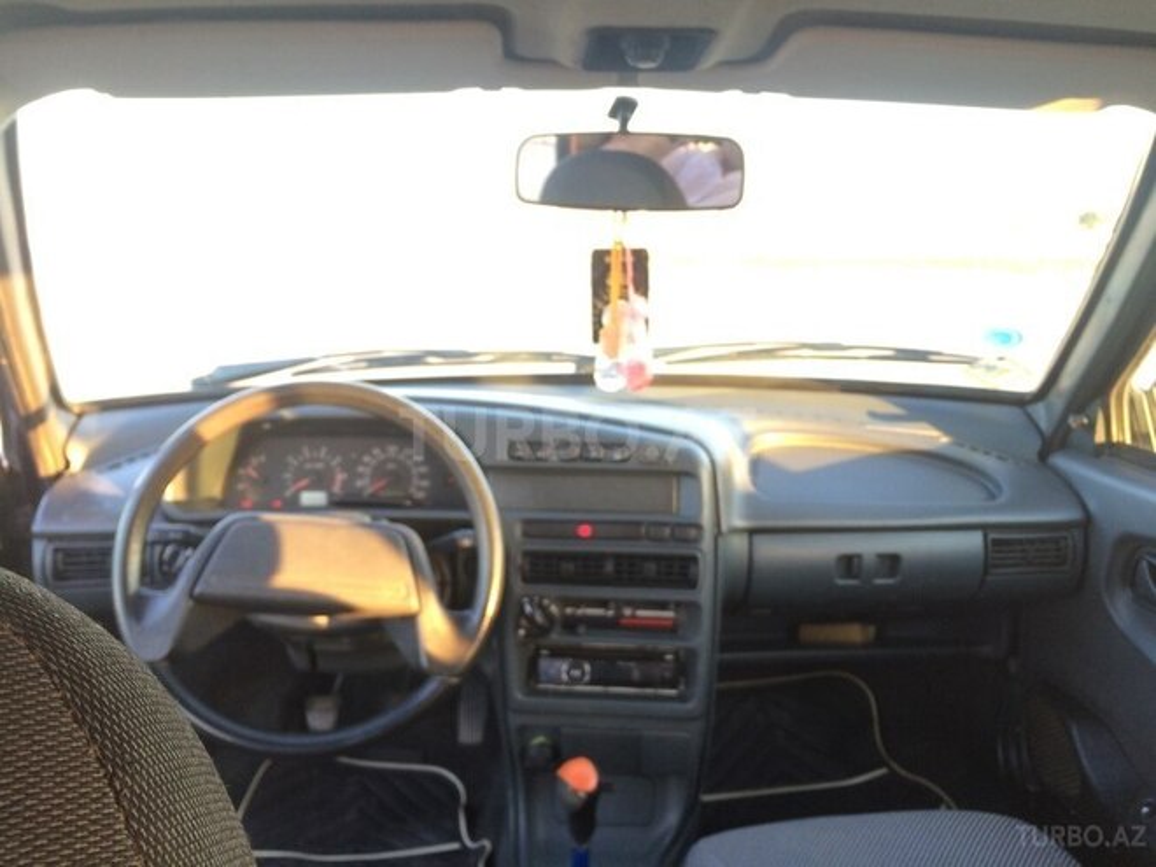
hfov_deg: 61.7
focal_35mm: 29
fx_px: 968
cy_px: 434
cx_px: 578
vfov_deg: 48.2
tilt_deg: -13.6
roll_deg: -1.4
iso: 50
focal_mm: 4.15
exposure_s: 1/30
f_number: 2.2
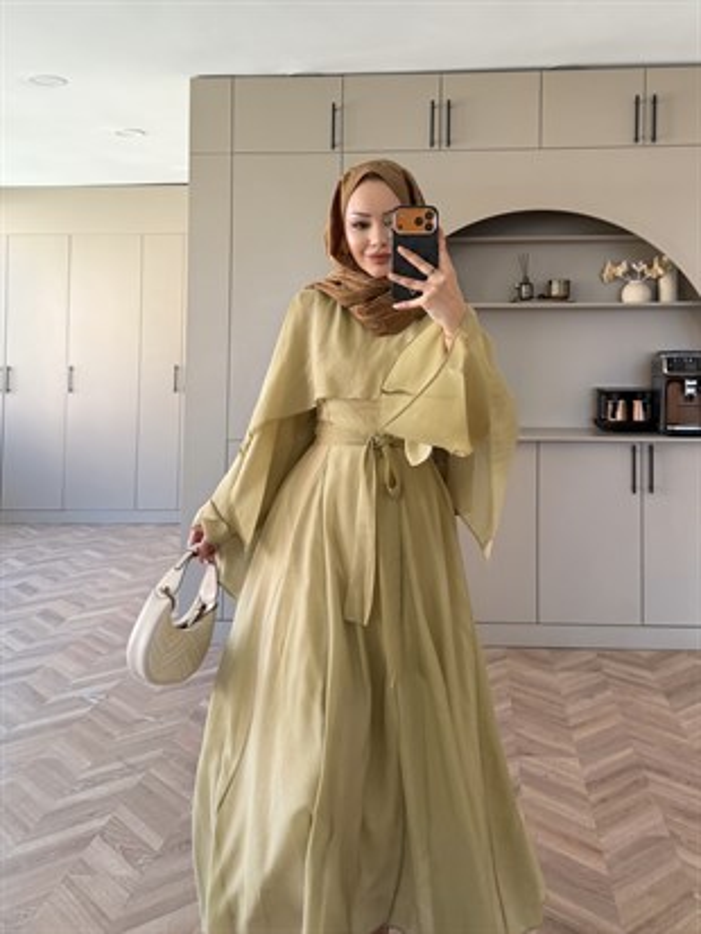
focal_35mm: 24
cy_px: 467
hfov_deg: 56.8
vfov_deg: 71.6
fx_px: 648
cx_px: 350
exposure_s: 1/121
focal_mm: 6.76
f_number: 1.78
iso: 125
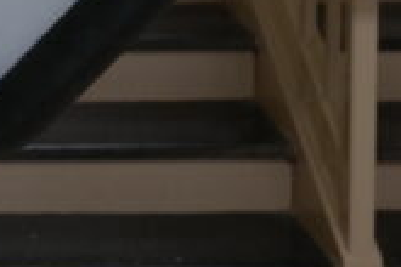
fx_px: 1559
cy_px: -267
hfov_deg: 13.5
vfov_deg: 9.2
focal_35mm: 140
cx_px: -270
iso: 200
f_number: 3.5
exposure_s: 1/40
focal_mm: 20
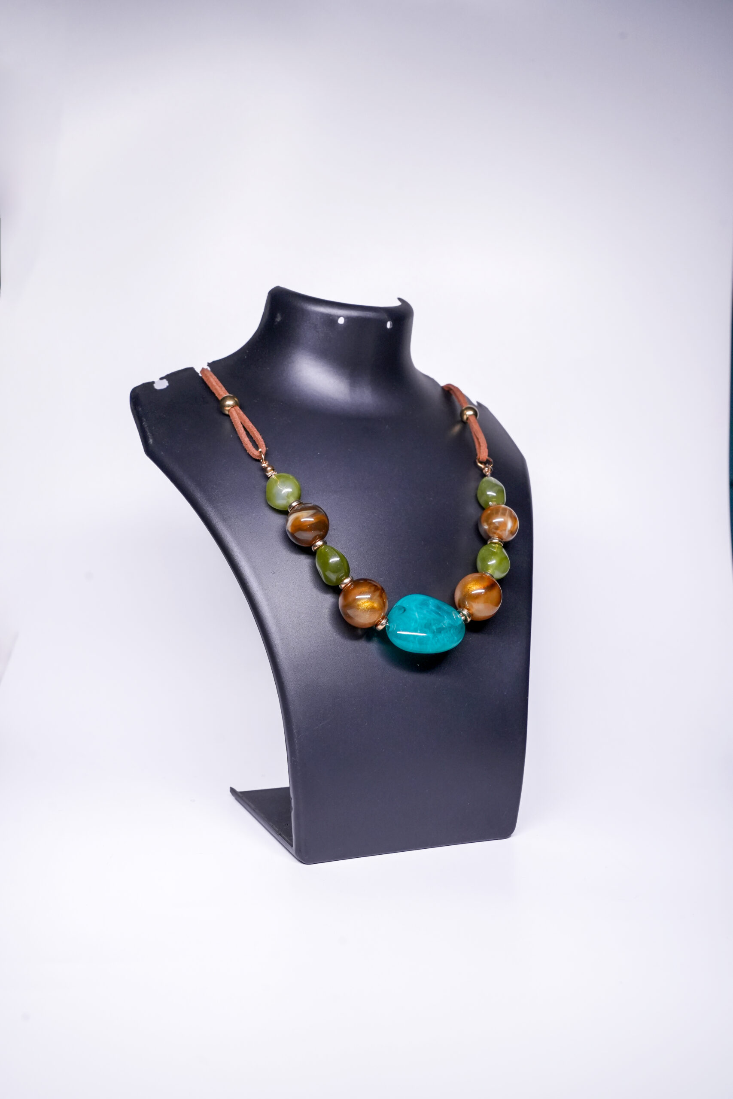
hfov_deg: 37.9
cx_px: 366
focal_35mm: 35
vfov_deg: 54.4
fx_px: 1069
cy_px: 550
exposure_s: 1/160
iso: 1600
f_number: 9
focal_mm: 35
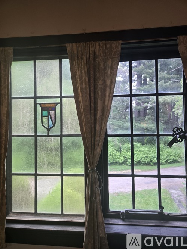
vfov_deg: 73.9
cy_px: 124
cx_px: 94
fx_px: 166
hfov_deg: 58.9
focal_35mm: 23
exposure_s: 1/120
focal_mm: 5.4
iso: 100
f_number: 1.8
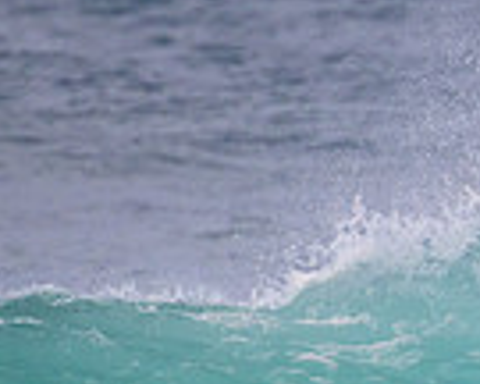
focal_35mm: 3216
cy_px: 613
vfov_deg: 0.5
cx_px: 914
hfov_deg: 0.6
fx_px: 45687
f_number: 11
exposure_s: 1/2000
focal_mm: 800
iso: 900
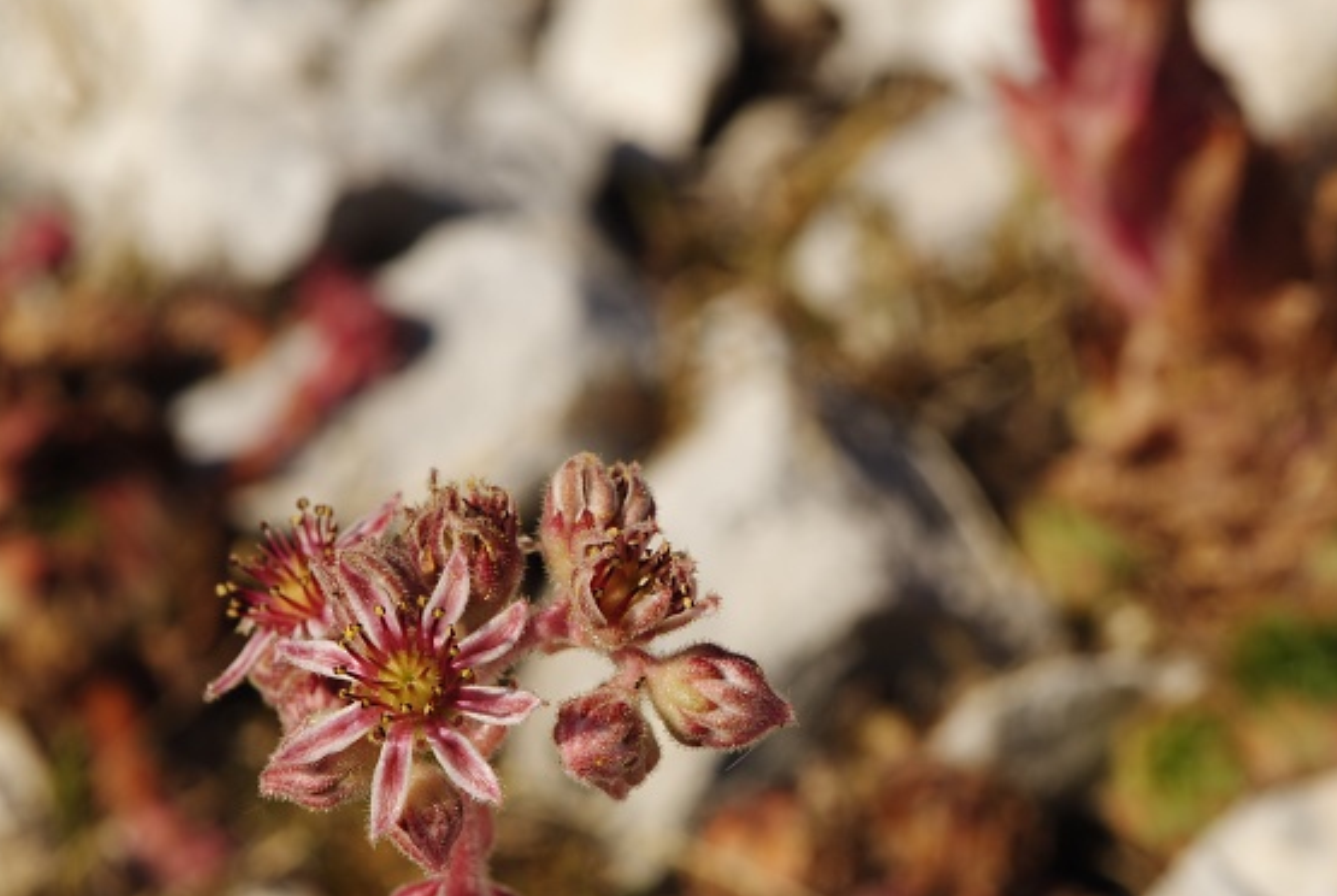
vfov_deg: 7.5
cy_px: 462
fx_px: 6834
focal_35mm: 184
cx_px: 793
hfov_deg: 11.2
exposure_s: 1/160
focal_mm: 85
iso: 100
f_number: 13
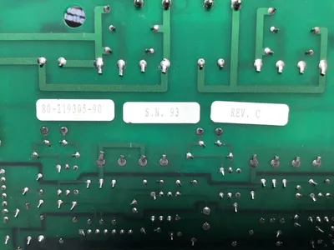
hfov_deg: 58.4
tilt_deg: -66.0
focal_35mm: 31
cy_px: 125
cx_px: 167
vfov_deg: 45.4
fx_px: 299
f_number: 2.4
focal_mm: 3.3
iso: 32
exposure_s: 1/60
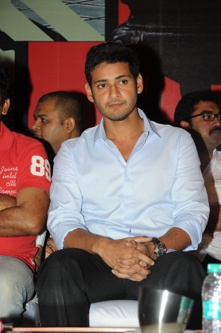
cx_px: 110
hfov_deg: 11.4
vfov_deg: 17.1
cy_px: 166
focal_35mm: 120
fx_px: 1107
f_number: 8
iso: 320
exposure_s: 1/125
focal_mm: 120
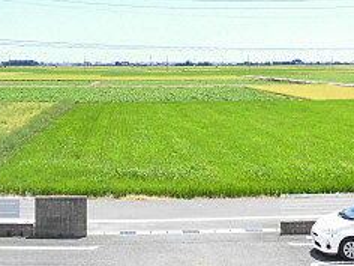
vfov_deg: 21.3
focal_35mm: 65
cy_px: -33
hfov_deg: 29.8
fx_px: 665
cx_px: 144
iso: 100
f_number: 3.1
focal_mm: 4.3
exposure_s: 1/800
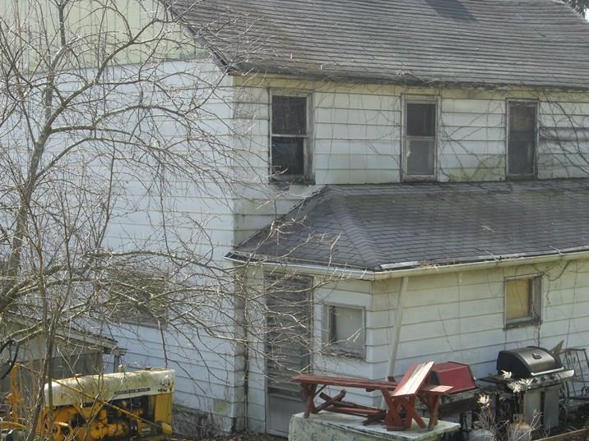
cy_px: 312
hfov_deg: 23.6
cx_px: 283
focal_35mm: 83
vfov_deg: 17.7
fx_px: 1412
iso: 80
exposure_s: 1/180
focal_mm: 10.4
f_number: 5.5
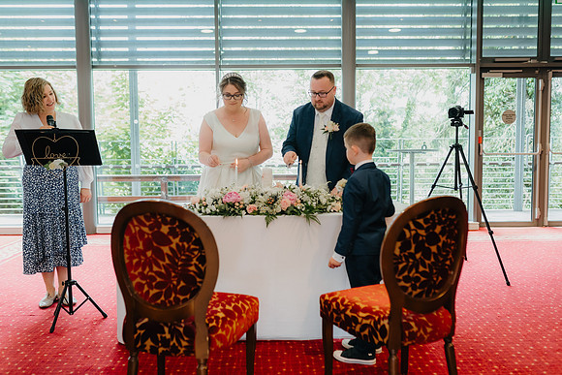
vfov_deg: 37.9
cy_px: 188
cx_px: 281
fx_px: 546
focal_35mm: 35
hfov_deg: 54.4
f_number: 2.2
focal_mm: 35
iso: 1000
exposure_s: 1/160
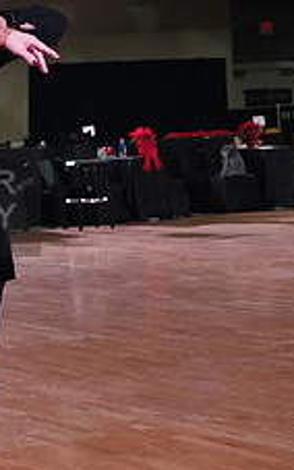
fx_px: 1435
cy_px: 202
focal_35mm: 112
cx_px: -184
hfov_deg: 11.1
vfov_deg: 18.6
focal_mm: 43
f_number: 5.6
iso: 5000
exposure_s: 1/320
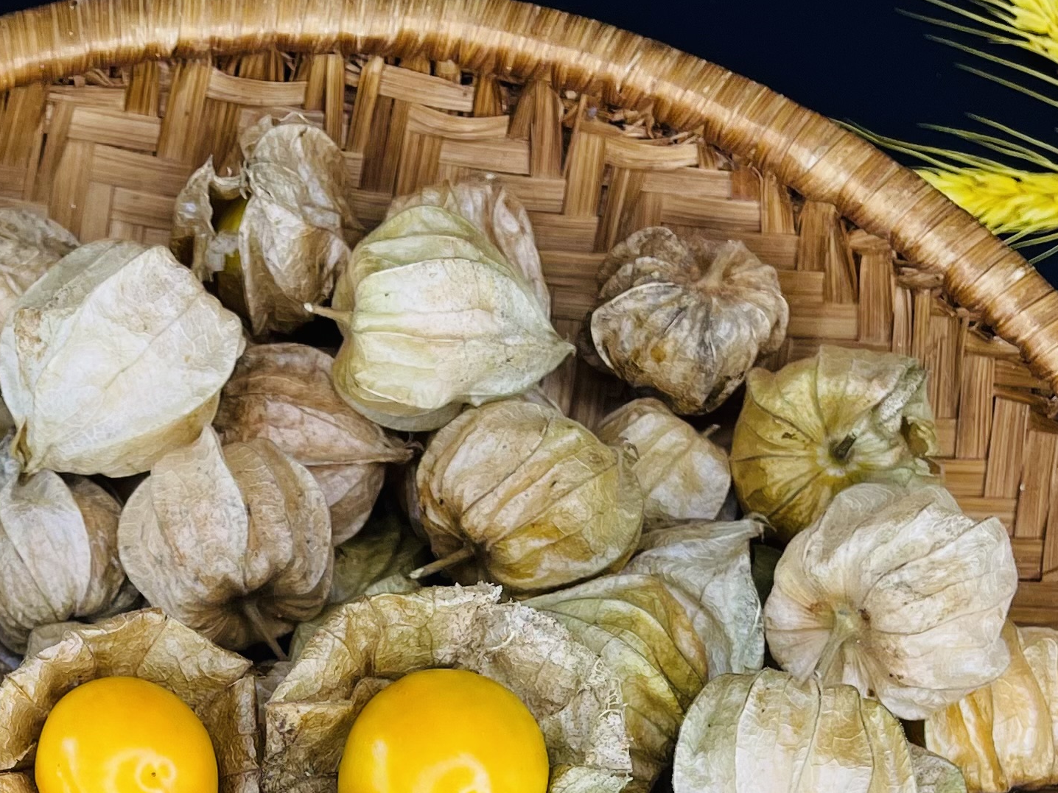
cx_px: 251
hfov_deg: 26.3
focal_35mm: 73
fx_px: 2231
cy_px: 1000
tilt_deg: -78.6
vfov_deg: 18.9
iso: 40
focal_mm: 5.1
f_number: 1.6
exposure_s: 1/121
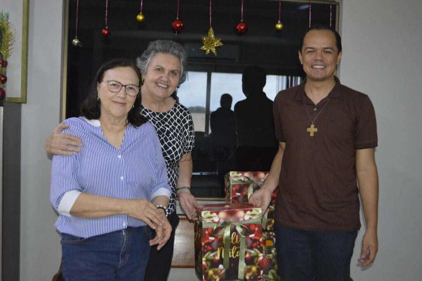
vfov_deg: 29.8
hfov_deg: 43.6
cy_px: 140
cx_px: 211
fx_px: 527
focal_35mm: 45
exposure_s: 1/60
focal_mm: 30
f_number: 4.5
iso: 2500
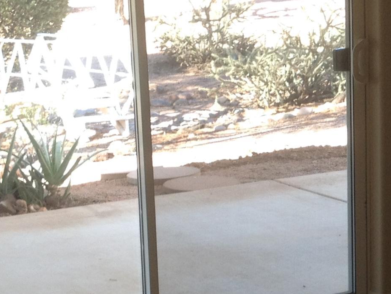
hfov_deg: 16.9
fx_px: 1288
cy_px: 205
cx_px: 384
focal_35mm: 114
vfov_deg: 13.0
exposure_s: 1/120
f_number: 2.4
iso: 64
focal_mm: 4.28
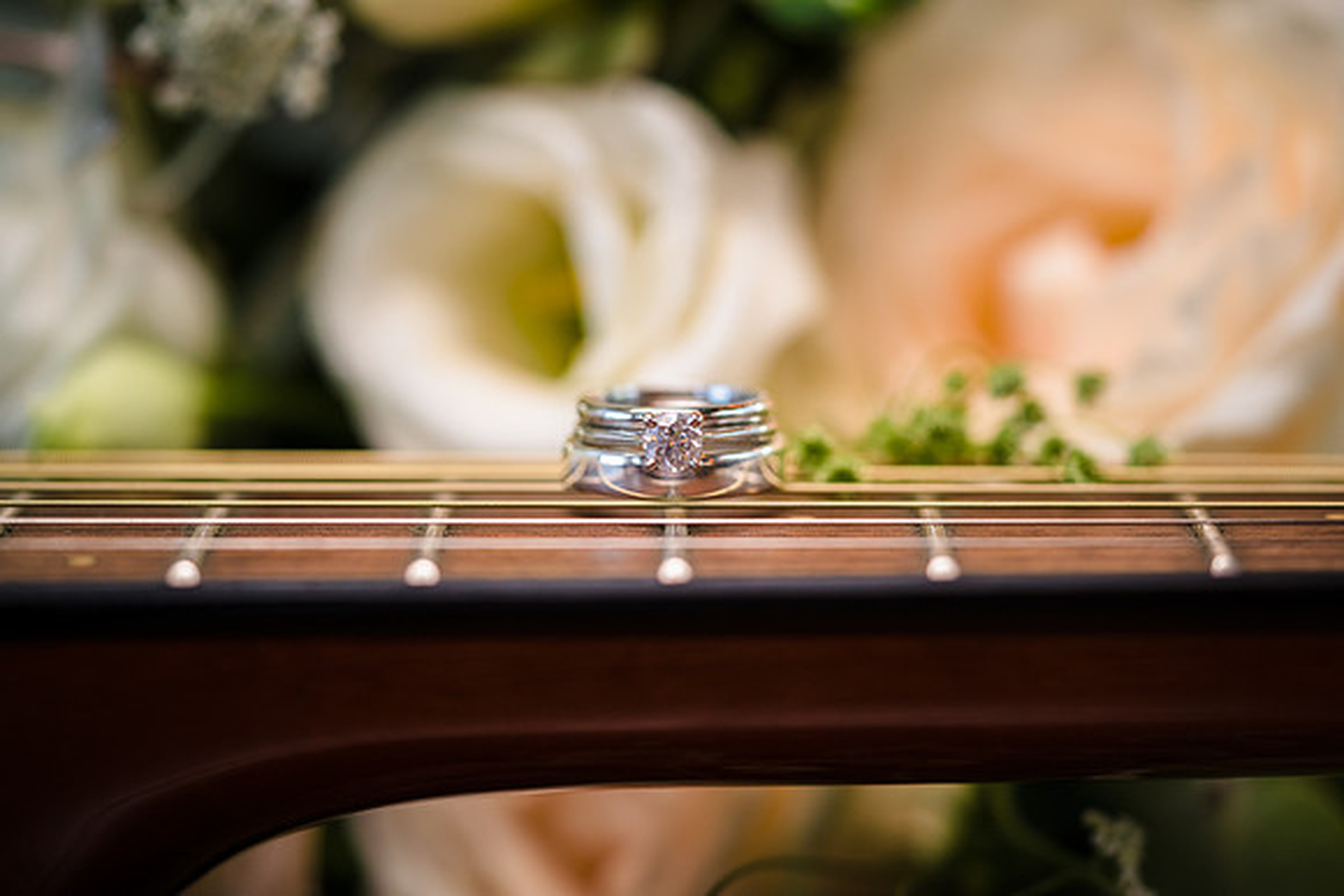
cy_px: 448
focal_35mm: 93
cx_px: 686
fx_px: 3484
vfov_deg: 14.7
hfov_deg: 21.8
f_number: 2.8
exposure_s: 1/320
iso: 1600
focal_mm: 90
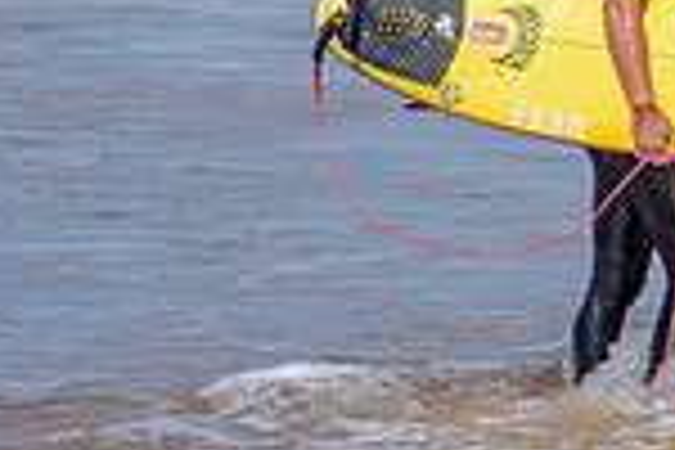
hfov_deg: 1.5
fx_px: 26098
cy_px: -119
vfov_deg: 1.0
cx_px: 824
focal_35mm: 1392
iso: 160
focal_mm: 360
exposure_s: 1/2000
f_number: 5.6
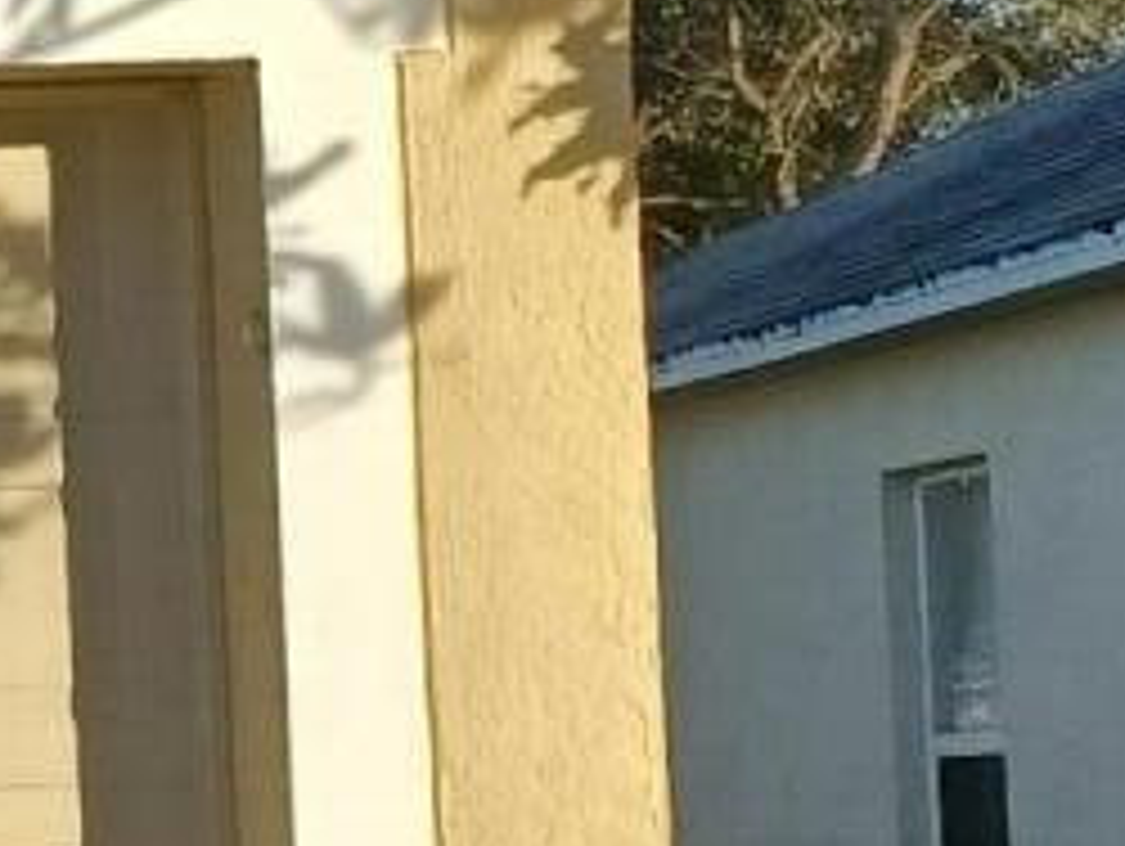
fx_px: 6506
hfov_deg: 8.0
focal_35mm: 200
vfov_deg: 7.4
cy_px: 639
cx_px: -2583
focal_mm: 4.6
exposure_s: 1/278
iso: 32
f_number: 1.8
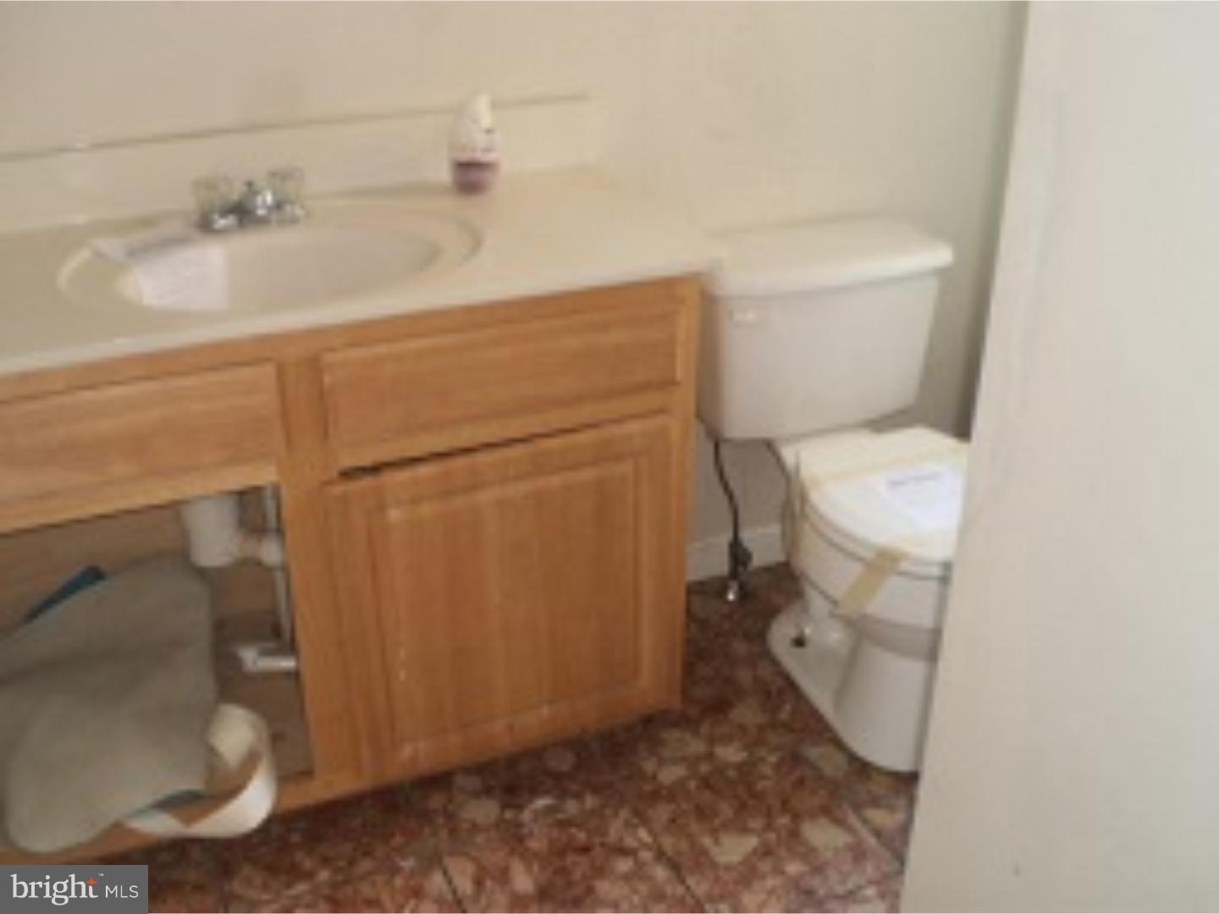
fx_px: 1268
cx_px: 610
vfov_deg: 39.7
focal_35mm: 36
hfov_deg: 51.4
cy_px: 457
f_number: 3.1
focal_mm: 6.3
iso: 125
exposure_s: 1/30
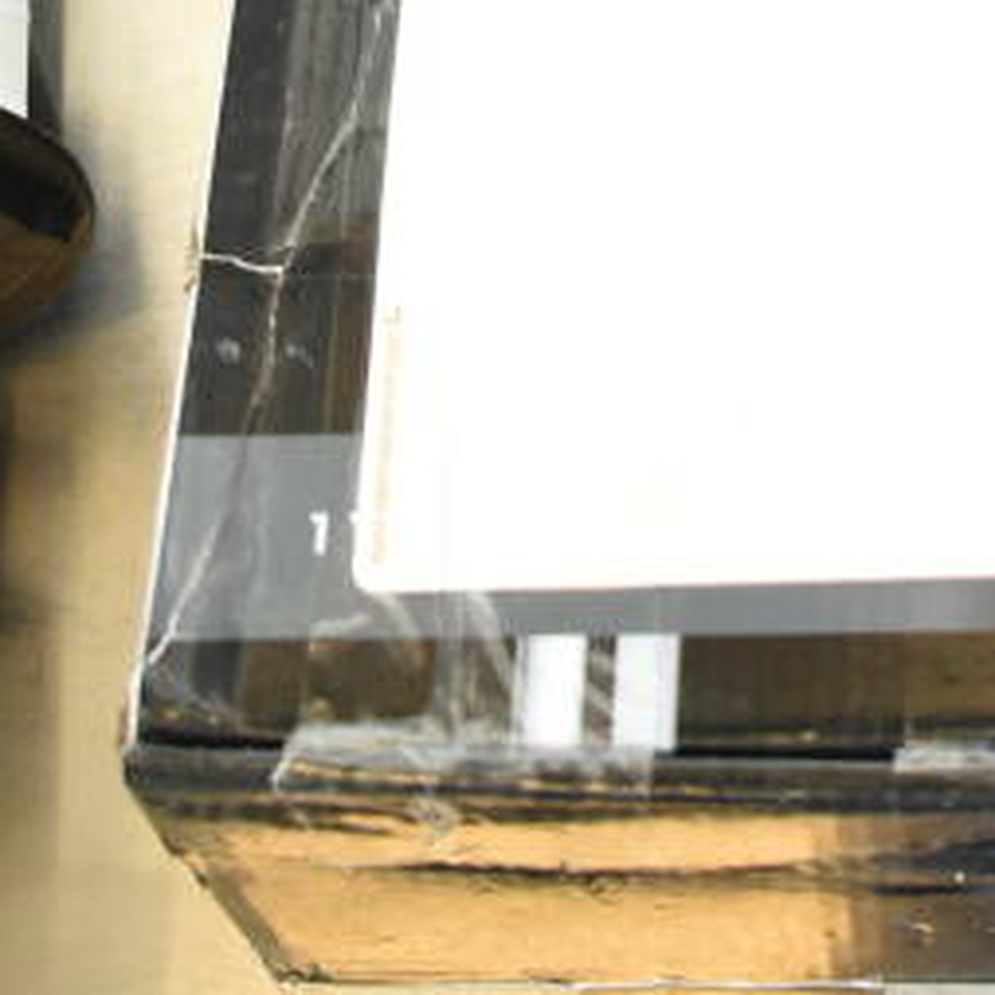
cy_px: -693
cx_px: 1128
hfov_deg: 16.0
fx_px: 3432
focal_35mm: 106
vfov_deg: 14.8
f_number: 5
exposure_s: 1/100
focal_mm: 23
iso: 1600
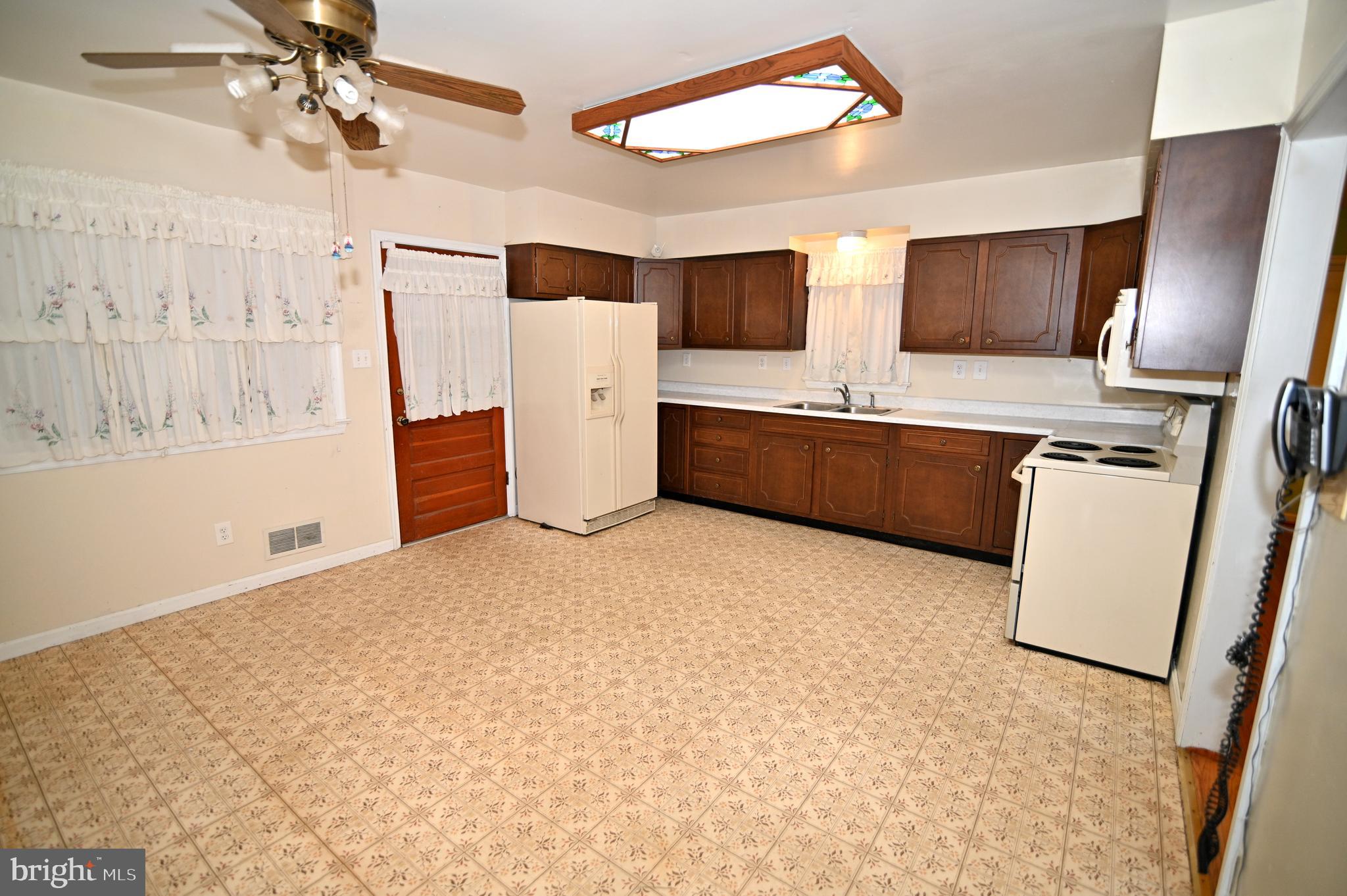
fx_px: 598
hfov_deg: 96.8
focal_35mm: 16
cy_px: 448
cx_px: 674
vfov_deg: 73.7
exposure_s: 1/125
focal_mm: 16
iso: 500
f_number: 2.8
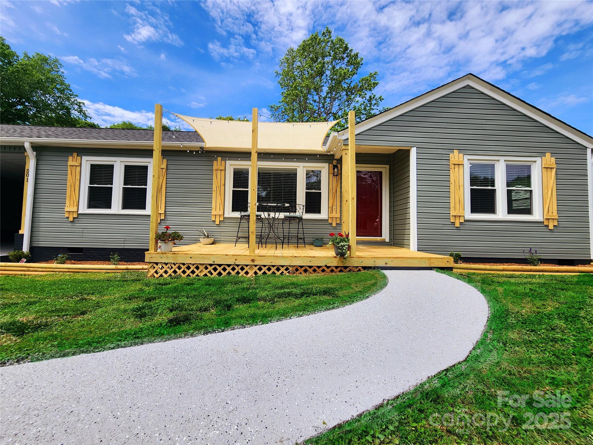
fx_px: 223
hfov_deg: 106.2
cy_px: 222
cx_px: 296
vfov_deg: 89.9
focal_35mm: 13
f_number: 2.2
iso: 50
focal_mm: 2.2
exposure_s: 1/2000
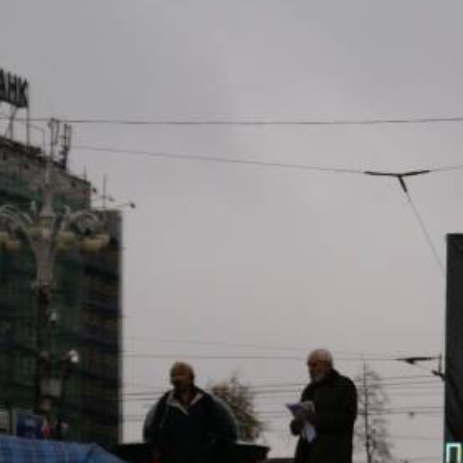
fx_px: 3859
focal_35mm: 255
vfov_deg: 6.9
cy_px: 341
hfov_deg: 6.8
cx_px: 572
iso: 200
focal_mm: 70
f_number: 5.6
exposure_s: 1/200
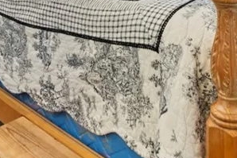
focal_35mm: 55
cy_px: -100
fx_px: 362
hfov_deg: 36.2
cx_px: 134
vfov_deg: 20.0
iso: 200
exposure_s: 5
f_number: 9
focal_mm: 16
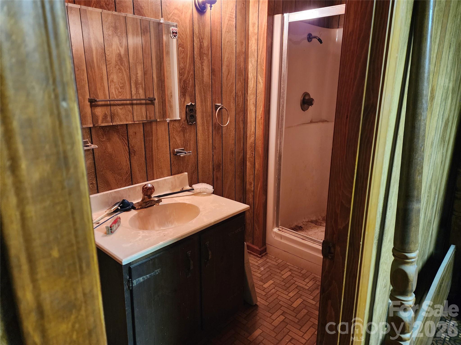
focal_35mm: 23
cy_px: 172
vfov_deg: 58.9
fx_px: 306
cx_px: 230
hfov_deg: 73.9
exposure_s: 1/40
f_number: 1.8
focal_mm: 6.4
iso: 640
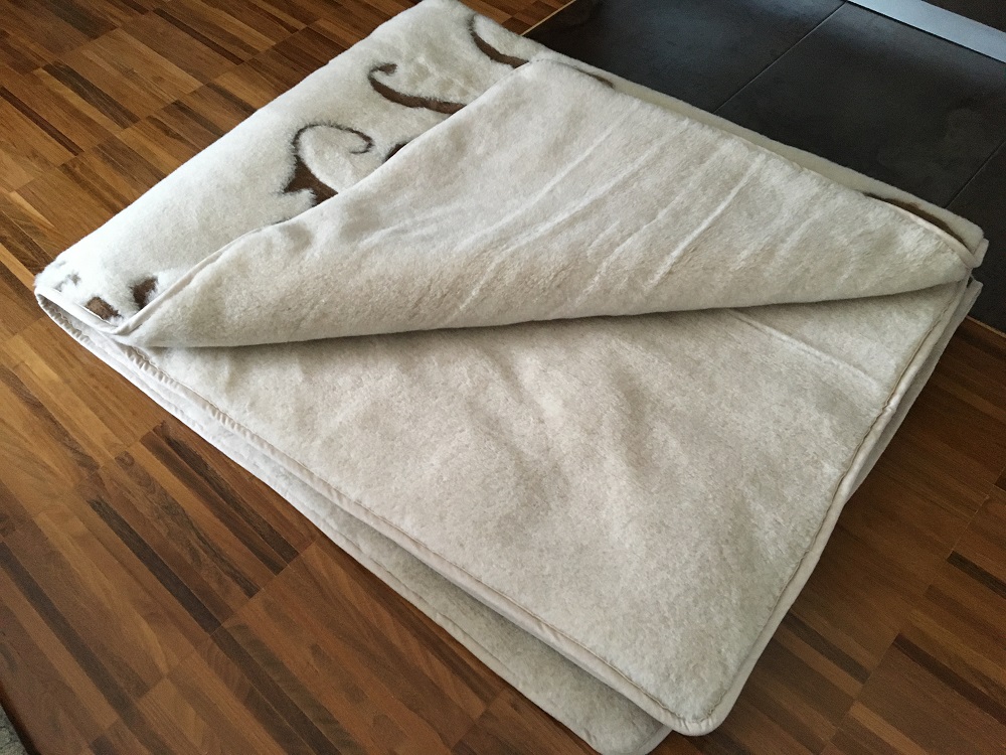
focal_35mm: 29
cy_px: 378
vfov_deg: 48.2
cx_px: 503
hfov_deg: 61.7
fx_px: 843
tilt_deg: -54.9
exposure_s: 1/25
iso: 200
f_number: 2.2
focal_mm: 4.15
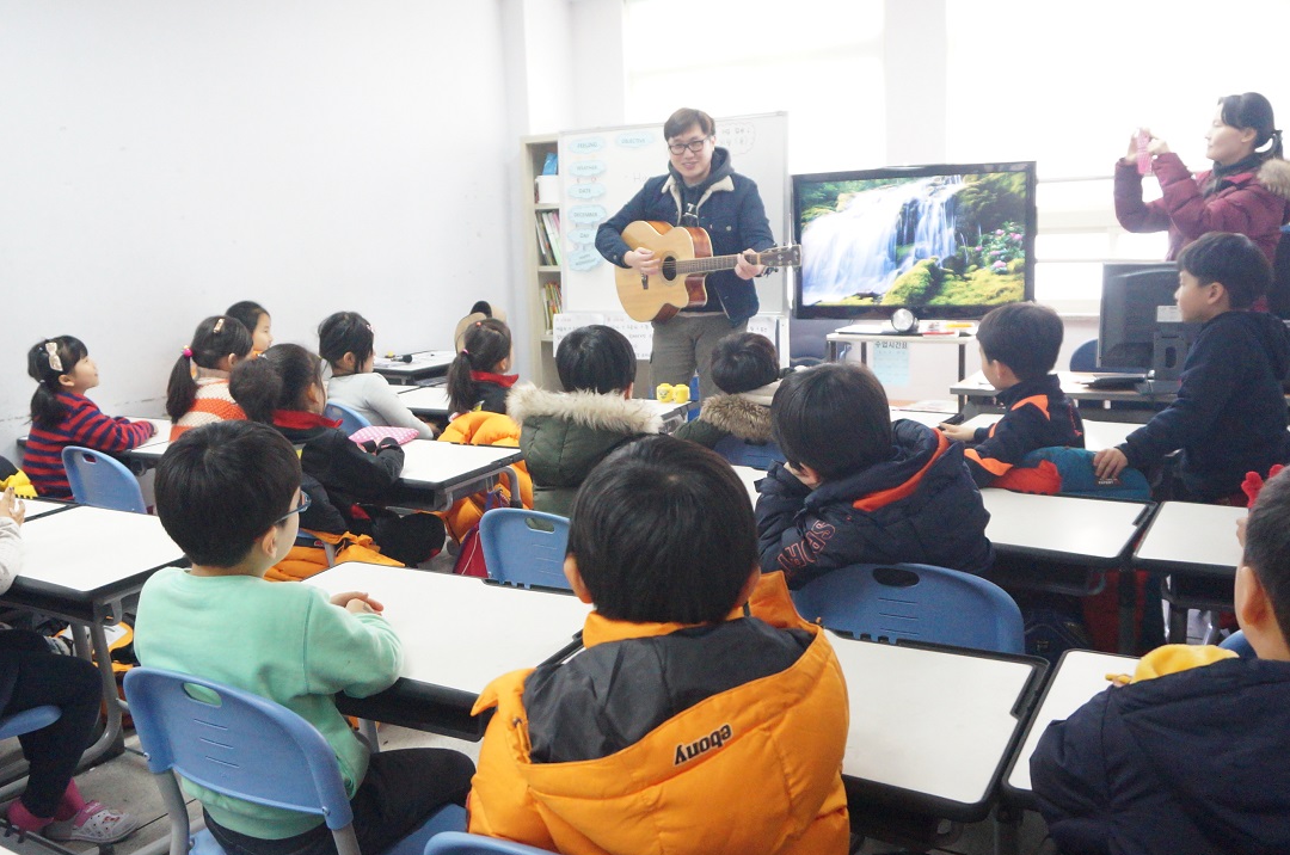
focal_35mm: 32
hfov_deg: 58.7
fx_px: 1145
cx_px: 591
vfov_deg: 41.0
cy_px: 427
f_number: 3.5
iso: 3200
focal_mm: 16
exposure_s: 1/50
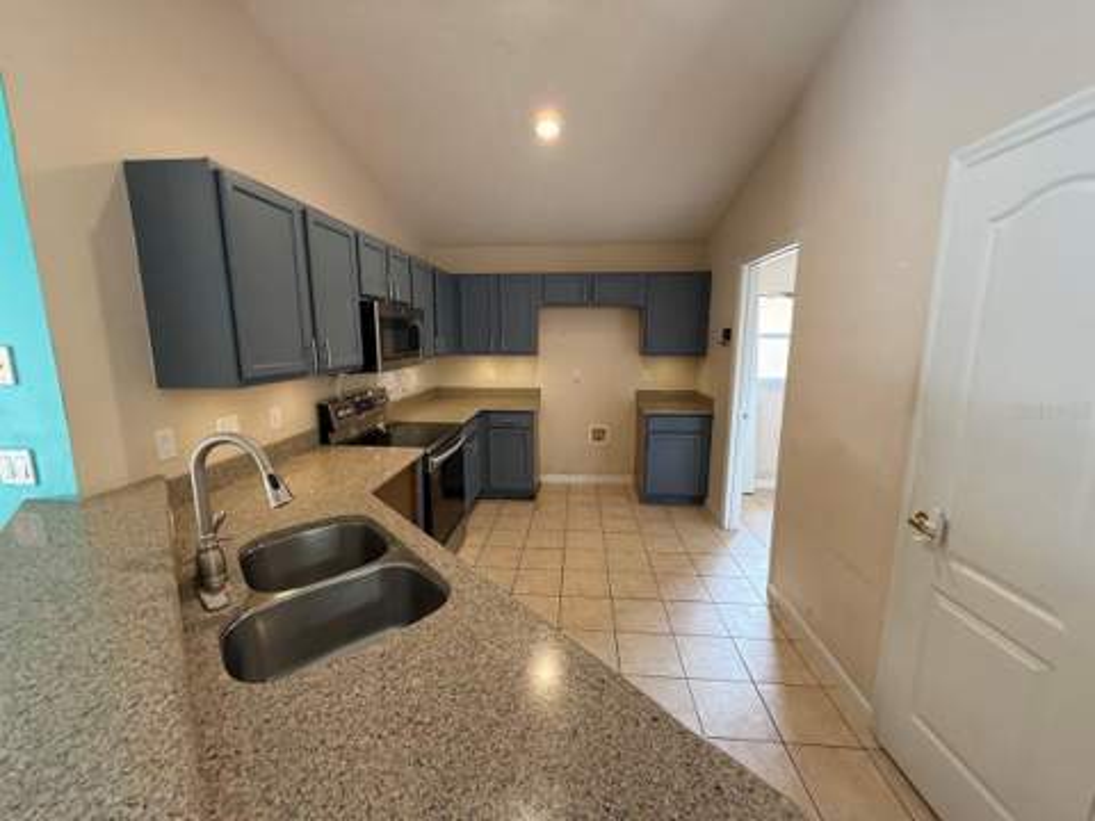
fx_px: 443
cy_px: 410
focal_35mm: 14
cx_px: 548
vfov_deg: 85.7
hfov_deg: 102.1
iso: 400
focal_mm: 2.22
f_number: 2.2
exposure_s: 1/120
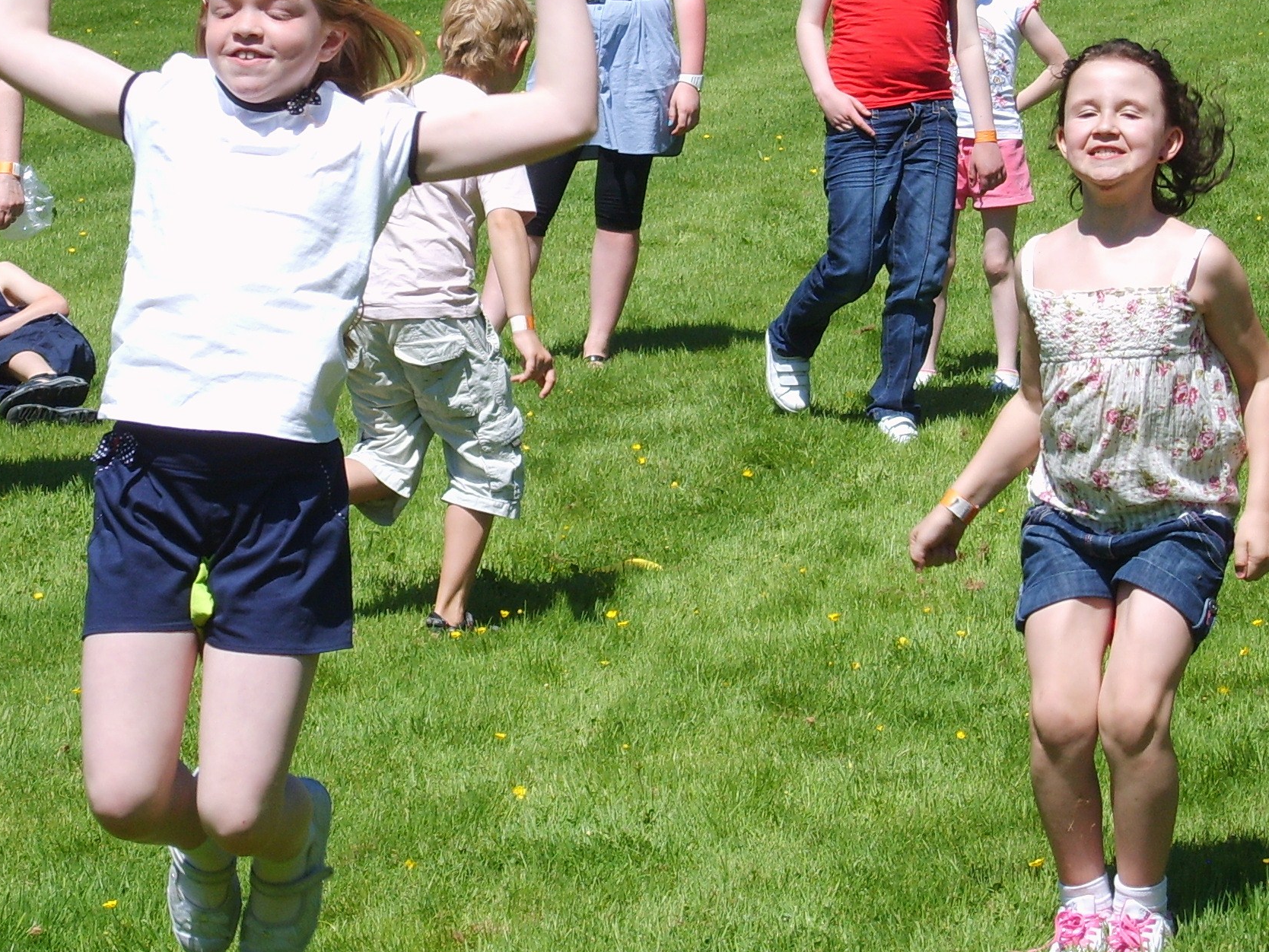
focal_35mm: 182
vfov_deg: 8.2
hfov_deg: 10.9
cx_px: 636
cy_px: 446
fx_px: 6672
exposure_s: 1/500
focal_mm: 19.3
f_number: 4.8
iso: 50
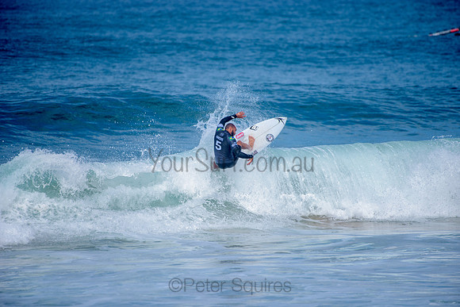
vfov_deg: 2.8
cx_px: 230
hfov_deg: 4.1
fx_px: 6391
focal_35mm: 500
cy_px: 154
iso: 160
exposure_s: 1/2000
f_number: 5.6
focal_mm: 500
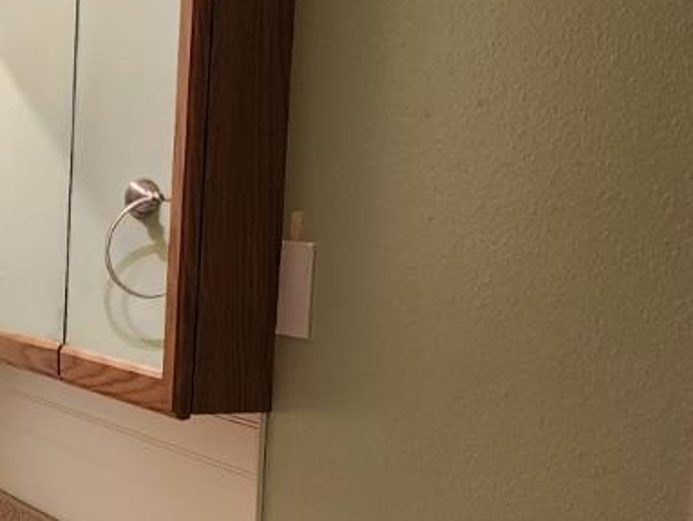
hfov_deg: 20.0
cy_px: 560
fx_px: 1803
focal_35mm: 90
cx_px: -206
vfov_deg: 16.0
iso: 160
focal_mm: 6.4
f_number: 1.8
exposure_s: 1/120
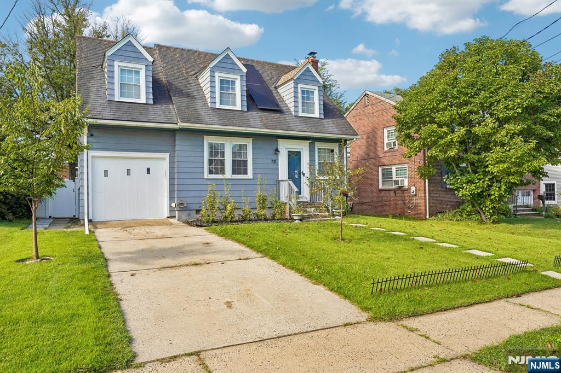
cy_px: 186
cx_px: 280
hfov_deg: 73.8
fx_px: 374
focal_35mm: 24
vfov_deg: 53.1
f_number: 8
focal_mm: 24
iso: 500
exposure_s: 1/1000
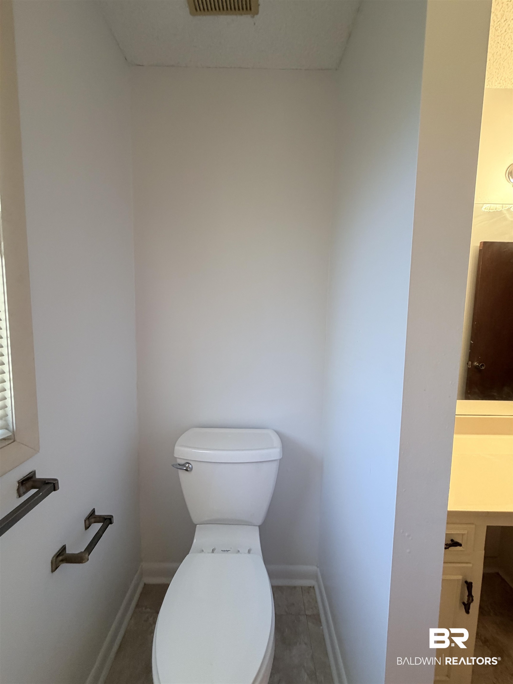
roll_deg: -0.3
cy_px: 342
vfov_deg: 102.1
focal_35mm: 14
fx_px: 277
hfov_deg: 85.7
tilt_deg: -5.2
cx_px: 256
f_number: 2.2
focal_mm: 2.22
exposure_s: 1/60
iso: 200
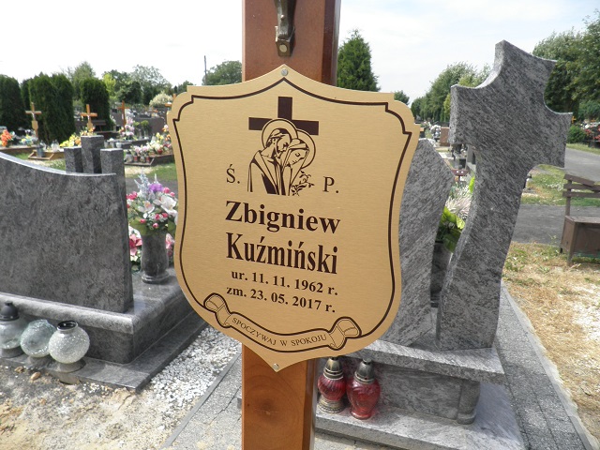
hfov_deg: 71.6
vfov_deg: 56.8
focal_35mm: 24
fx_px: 416
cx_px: 300
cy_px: 225
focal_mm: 4.3
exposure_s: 1/100
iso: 64
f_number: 8.3
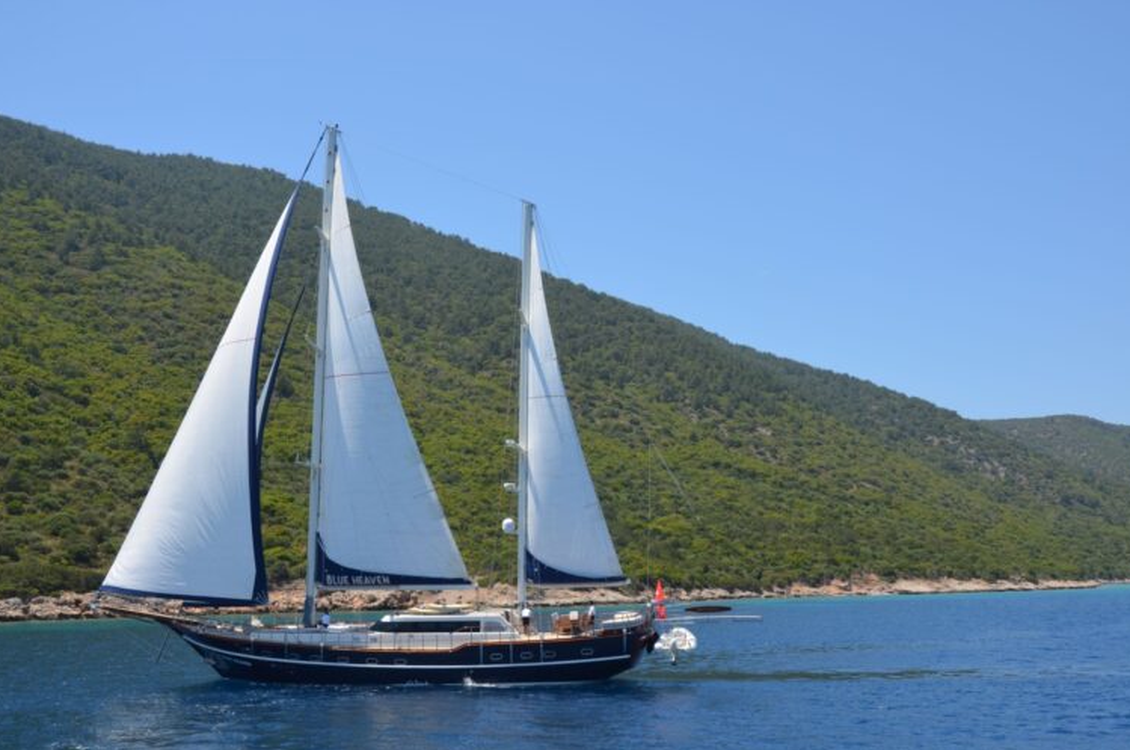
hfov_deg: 46.9
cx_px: 570
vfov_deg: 32.1
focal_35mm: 42
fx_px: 1301
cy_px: 370
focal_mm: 27
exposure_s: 1/250
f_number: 8
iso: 100
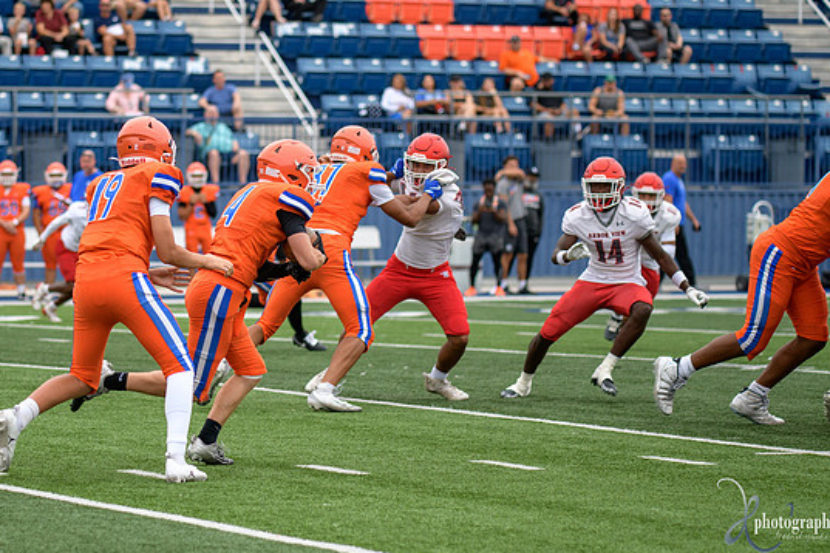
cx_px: 208
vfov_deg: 7.0
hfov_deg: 10.5
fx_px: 4495
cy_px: 293
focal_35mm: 195
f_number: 2.8
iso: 280
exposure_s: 1/1250
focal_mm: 120
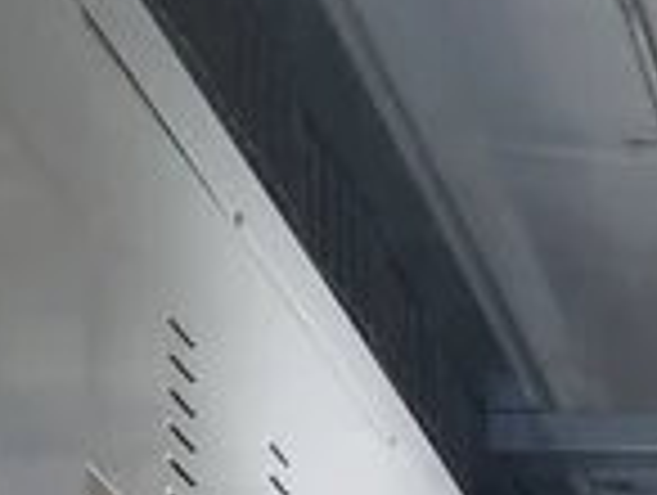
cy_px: 1580
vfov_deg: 7.3
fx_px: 3384
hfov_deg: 10.6
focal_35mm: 178
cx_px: 1071
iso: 100
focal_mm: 4.2
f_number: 1.7
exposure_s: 1/60
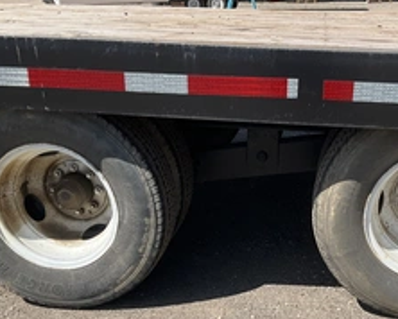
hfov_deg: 36.3
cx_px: 264
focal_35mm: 51
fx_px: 601
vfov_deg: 29.3
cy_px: 235
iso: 25
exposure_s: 1/1412
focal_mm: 3
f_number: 1.8
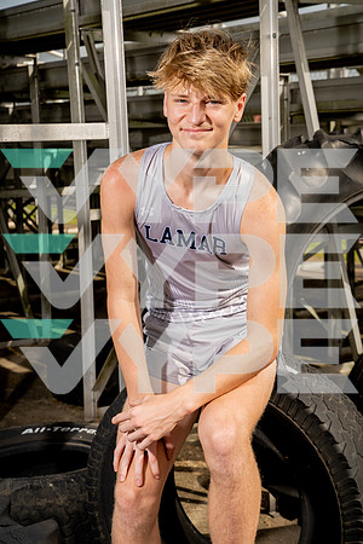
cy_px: 272
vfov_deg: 28.8
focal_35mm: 70
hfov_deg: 19.5
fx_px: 1059
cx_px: 182
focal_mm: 70
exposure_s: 1/250
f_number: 8
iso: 100
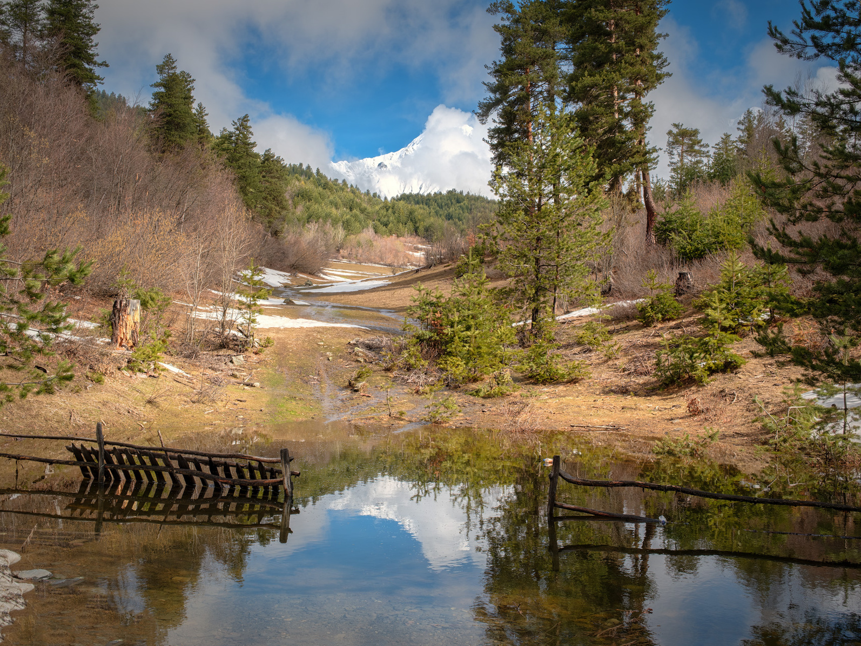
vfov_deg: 37.7
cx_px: 420
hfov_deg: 49.0
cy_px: 324
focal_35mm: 38
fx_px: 945
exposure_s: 1/240
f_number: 11
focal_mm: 23
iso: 500
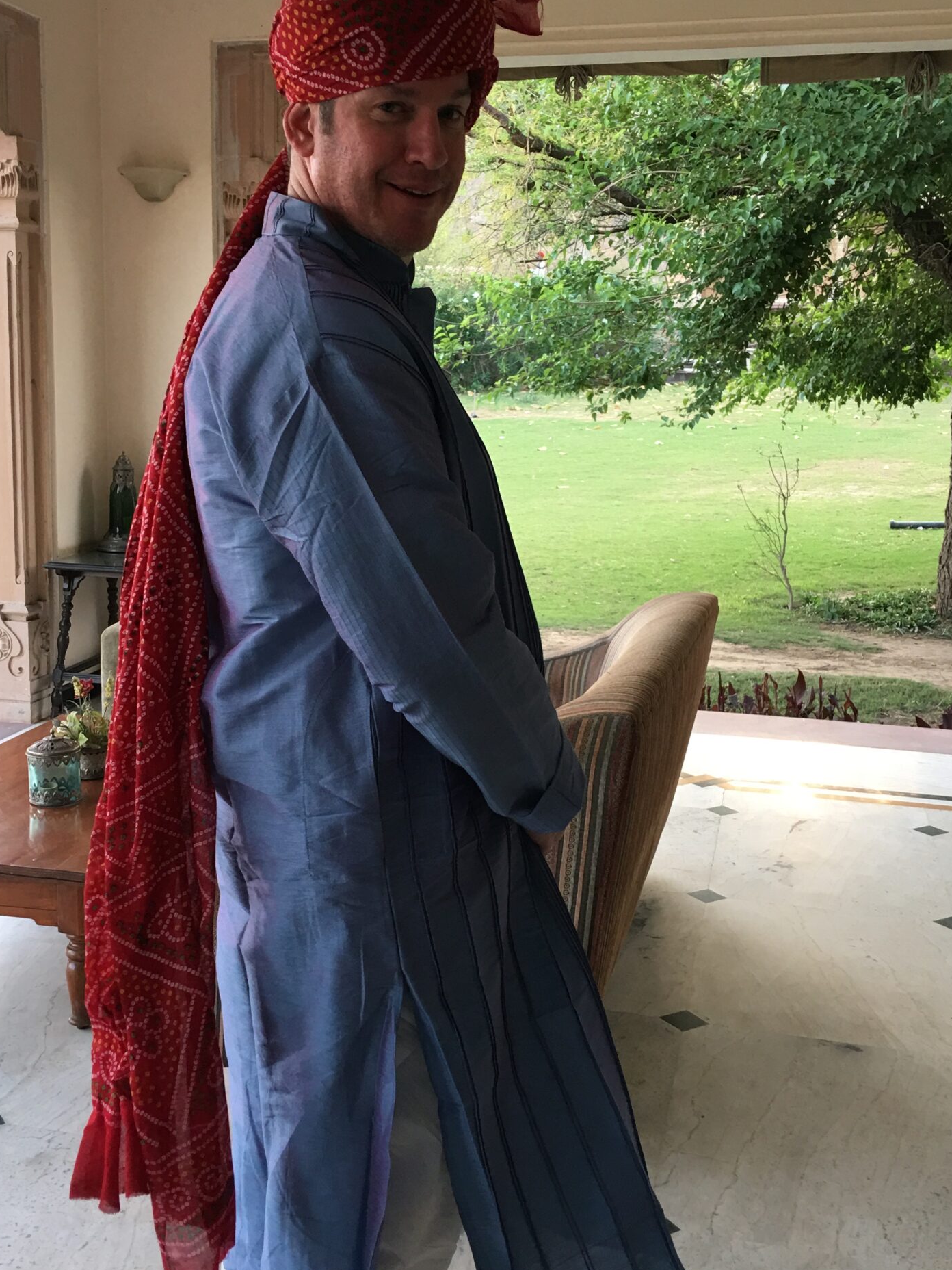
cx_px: 408
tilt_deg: -5.8
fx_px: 1467
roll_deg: -0.9
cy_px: 578
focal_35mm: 40
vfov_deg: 46.7
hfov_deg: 35.9
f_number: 2.2
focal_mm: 4.15
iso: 40
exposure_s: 1/33
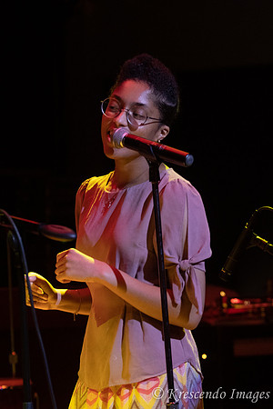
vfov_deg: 11.7
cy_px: 204
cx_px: 157
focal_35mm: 176
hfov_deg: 7.8
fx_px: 1996
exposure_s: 1/200
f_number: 2.8
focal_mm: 78
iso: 1600
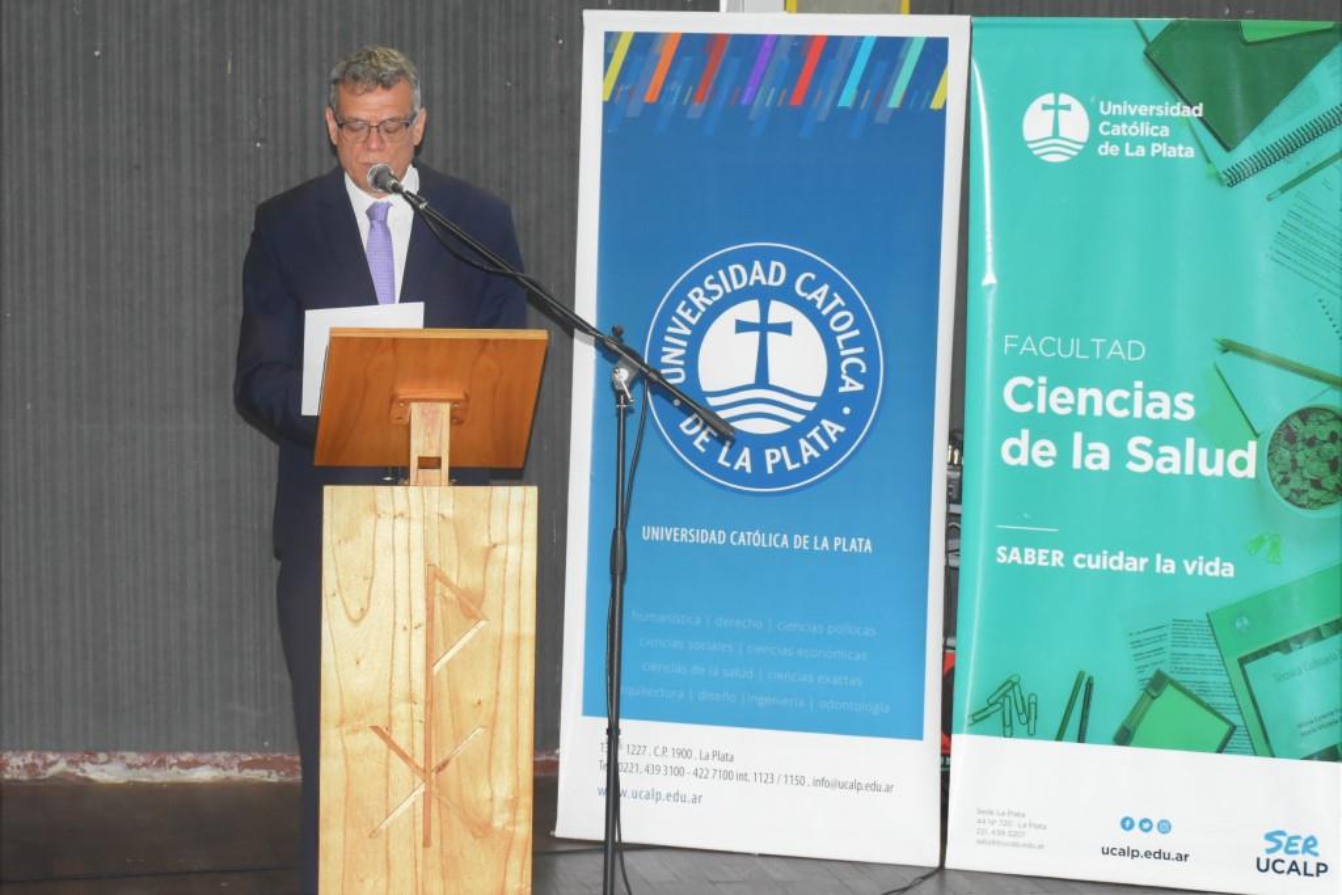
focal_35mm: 84
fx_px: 3132
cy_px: 448
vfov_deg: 16.3
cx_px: 671
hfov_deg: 24.2
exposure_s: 1/80
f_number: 7.1
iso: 3200
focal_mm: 56
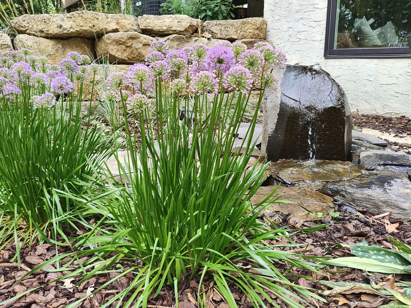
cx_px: 206
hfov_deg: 69.4
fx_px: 297
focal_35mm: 25
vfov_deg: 54.9
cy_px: 154
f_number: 1.5
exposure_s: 1/227
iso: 100
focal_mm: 4.15
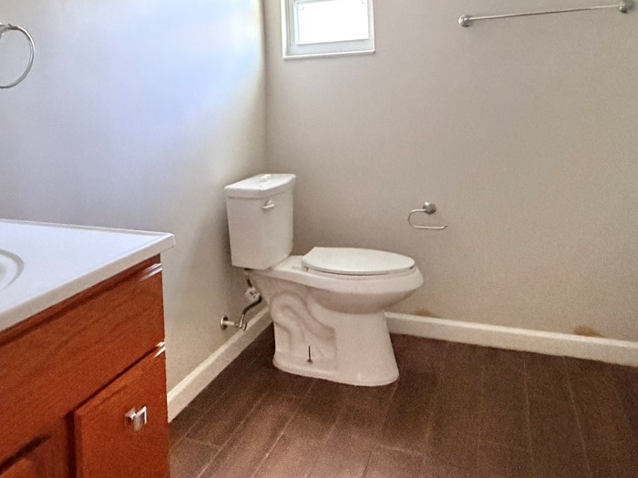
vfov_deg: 42.1
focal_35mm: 32
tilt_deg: +0.9
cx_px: 217
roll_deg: +1.8
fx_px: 590
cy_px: 91
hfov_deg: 55.7
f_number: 2.2
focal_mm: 2.22
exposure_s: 1/60
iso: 1250
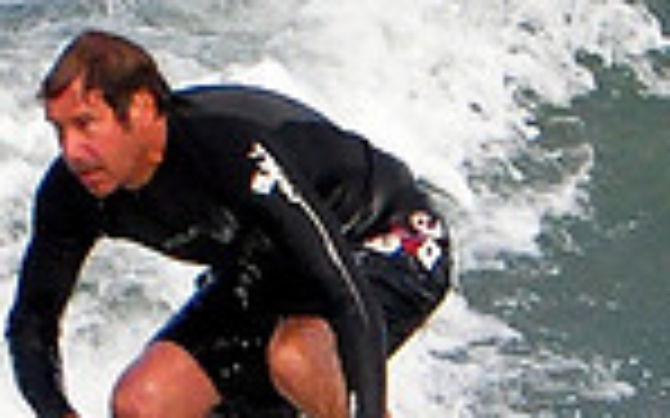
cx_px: 490
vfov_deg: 0.5
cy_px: 501
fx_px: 50013
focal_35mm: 2740
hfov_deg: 0.8
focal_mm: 460
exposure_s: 1/1600
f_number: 9
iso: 1250
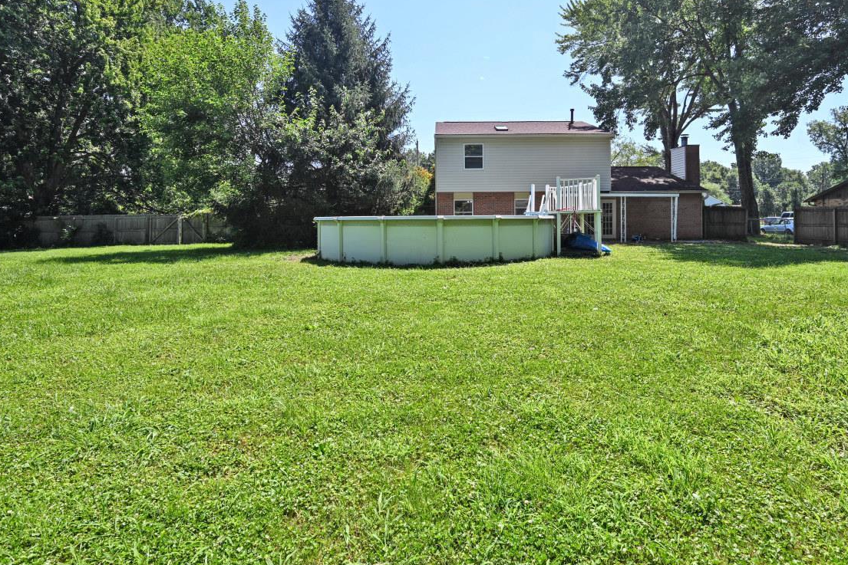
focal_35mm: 19
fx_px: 448
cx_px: 445
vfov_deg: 63.8
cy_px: 218
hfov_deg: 86.8
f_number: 6.3
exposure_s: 1/320
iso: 100
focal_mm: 14
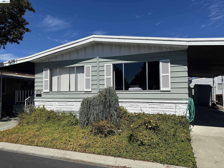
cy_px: 84
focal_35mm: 24
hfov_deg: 71.6
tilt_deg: +2.2
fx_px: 155
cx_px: 112
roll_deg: +0.5
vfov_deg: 56.8
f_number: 1.78
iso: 80
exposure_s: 1/8197
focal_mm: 6.86
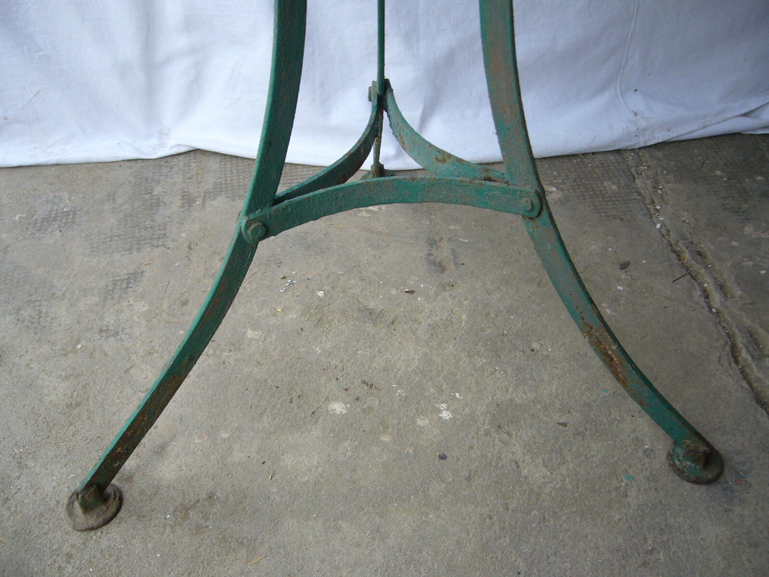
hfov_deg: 52.6
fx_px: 778
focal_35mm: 35
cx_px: 384
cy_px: 288
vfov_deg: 40.7
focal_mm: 5.8
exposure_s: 1/15
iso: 100
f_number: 2.8
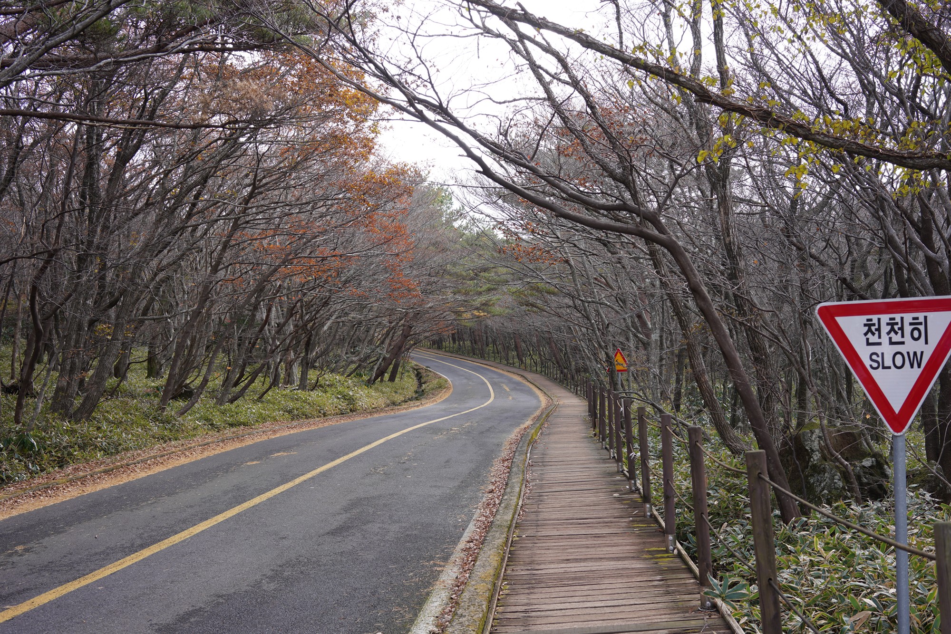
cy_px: 317
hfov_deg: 54.4
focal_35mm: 35
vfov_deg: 37.9
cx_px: 476
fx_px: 925
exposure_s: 1/100
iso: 100
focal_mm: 35
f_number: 5
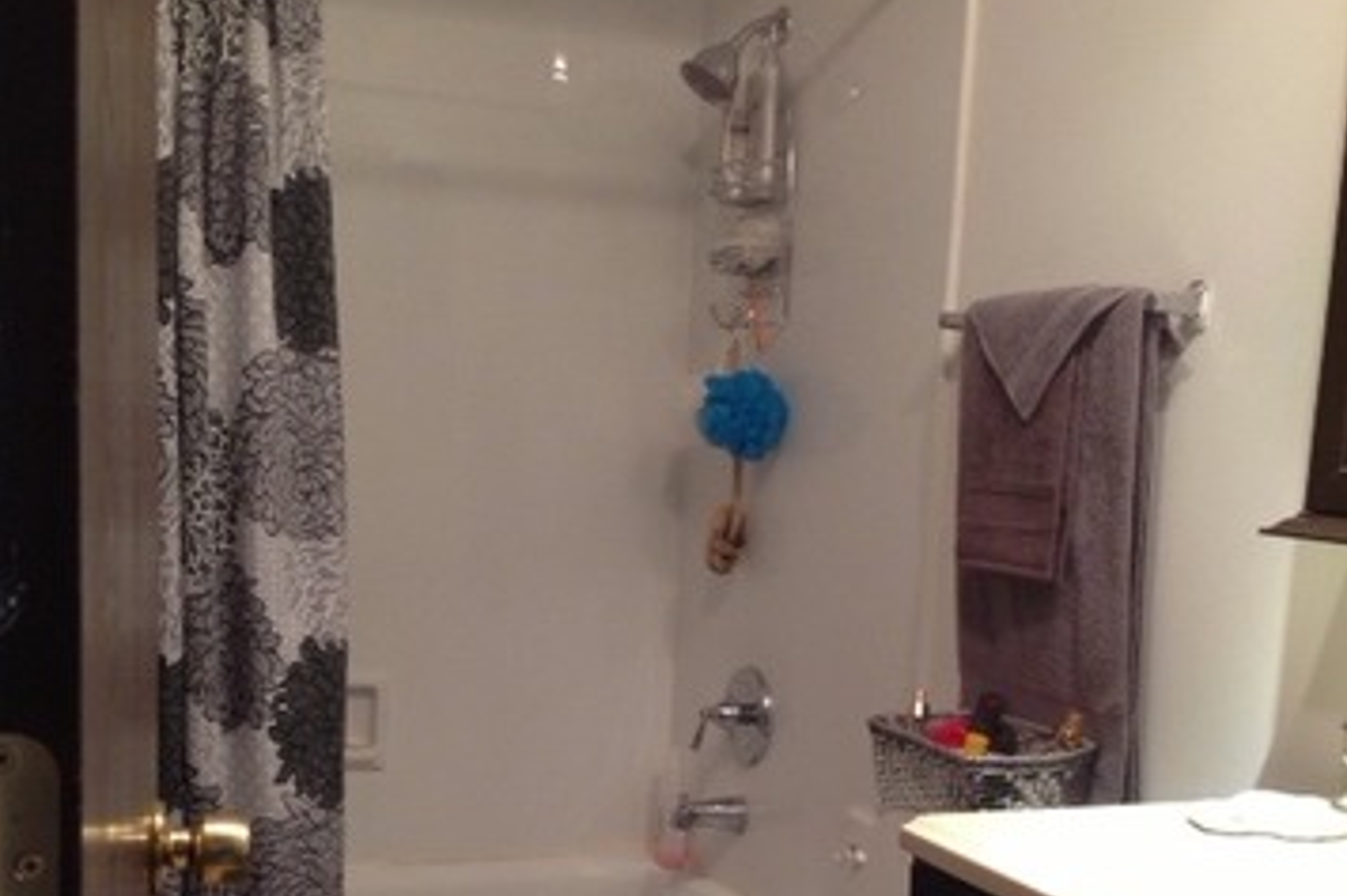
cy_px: 684
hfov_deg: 40.4
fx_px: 1832
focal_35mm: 49
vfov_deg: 27.1
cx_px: 672
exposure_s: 1/15
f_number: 2.4
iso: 160
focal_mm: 4.28
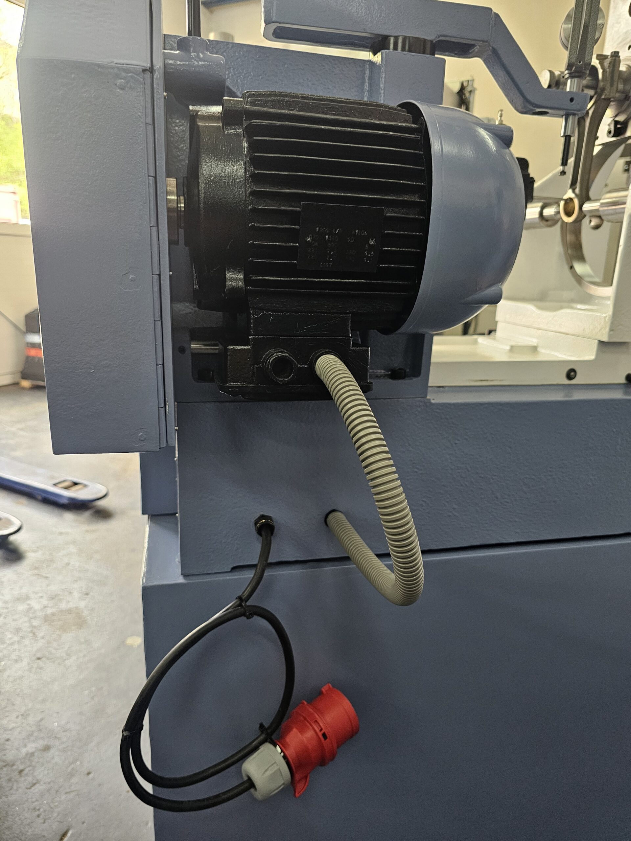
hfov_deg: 58.9
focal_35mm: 23
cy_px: 420
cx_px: 316
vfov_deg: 73.9
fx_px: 559
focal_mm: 6.3
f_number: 1.7
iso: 400
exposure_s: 1/100
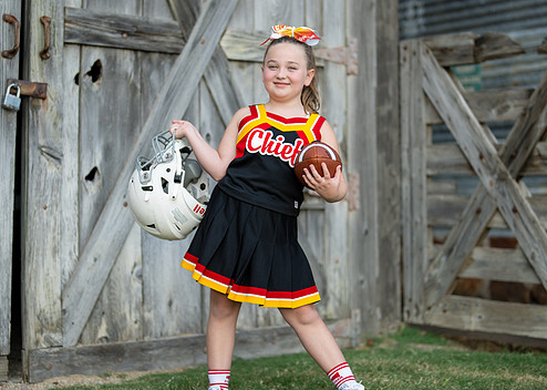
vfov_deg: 19.8
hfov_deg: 27.5
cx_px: 277
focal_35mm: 72
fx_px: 1118
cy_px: 202
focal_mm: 50
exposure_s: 1/2000
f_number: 1.2
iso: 125
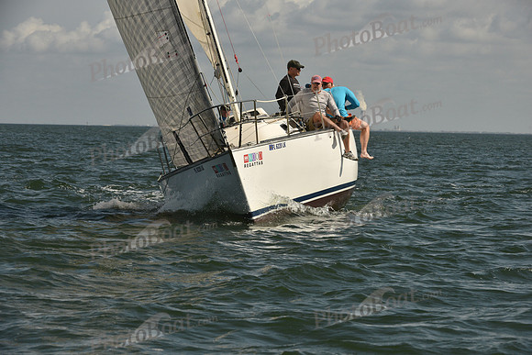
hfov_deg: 10.3
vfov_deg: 6.9
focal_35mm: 200
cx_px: 266
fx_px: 2956
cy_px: 178
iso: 400
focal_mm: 200
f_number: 11
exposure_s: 1/1250
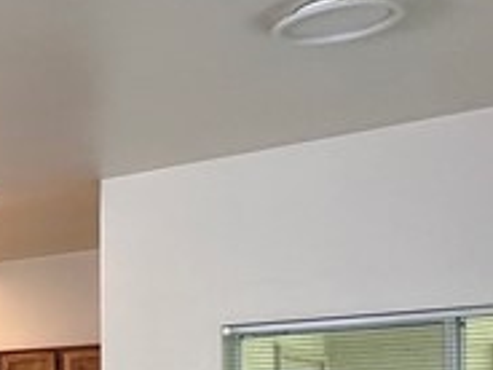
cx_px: -383
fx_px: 1111
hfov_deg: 19.2
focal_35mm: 78
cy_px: 437
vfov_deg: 18.0
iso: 250
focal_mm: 2.22
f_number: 2.2
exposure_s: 1/120
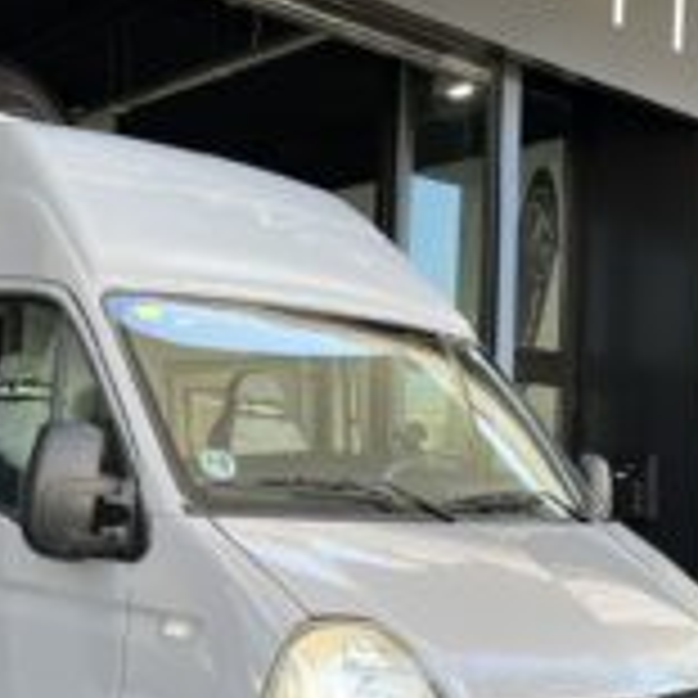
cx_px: 207
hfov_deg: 28.8
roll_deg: -1.0
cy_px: 516
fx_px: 1346
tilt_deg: -1.2
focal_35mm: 59
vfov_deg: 28.7
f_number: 1.6
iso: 40
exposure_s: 1/203
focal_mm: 5.1
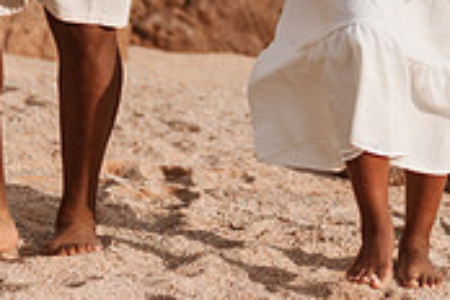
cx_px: 414
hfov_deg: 10.1
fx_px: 2537
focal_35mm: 203
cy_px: -134
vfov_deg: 6.7
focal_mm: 58
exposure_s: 1/8000
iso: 100
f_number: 1.8
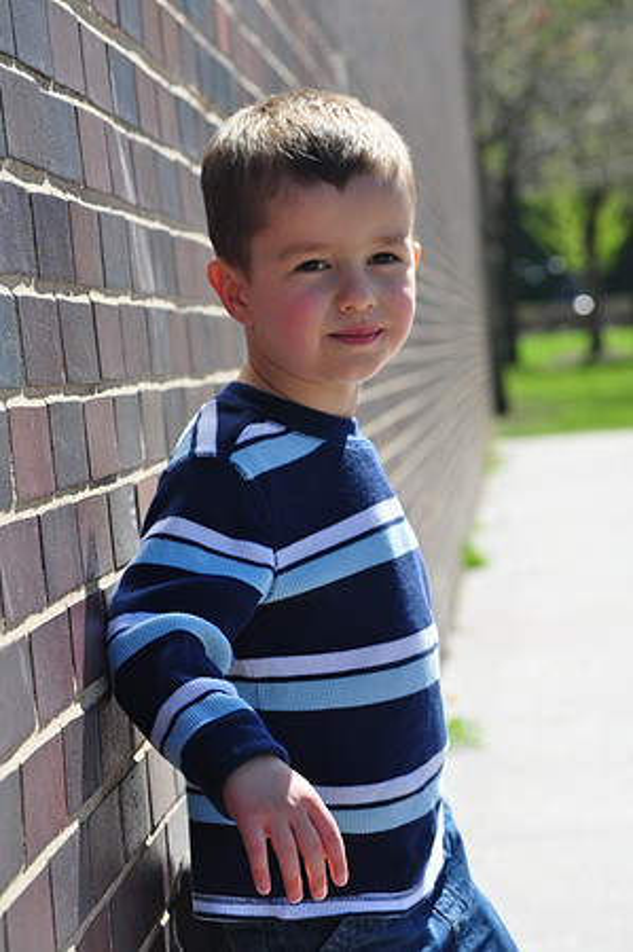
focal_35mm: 138
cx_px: 316
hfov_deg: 9.9
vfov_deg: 14.9
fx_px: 3648
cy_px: 476
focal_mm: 92
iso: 200
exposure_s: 1/250
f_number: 10
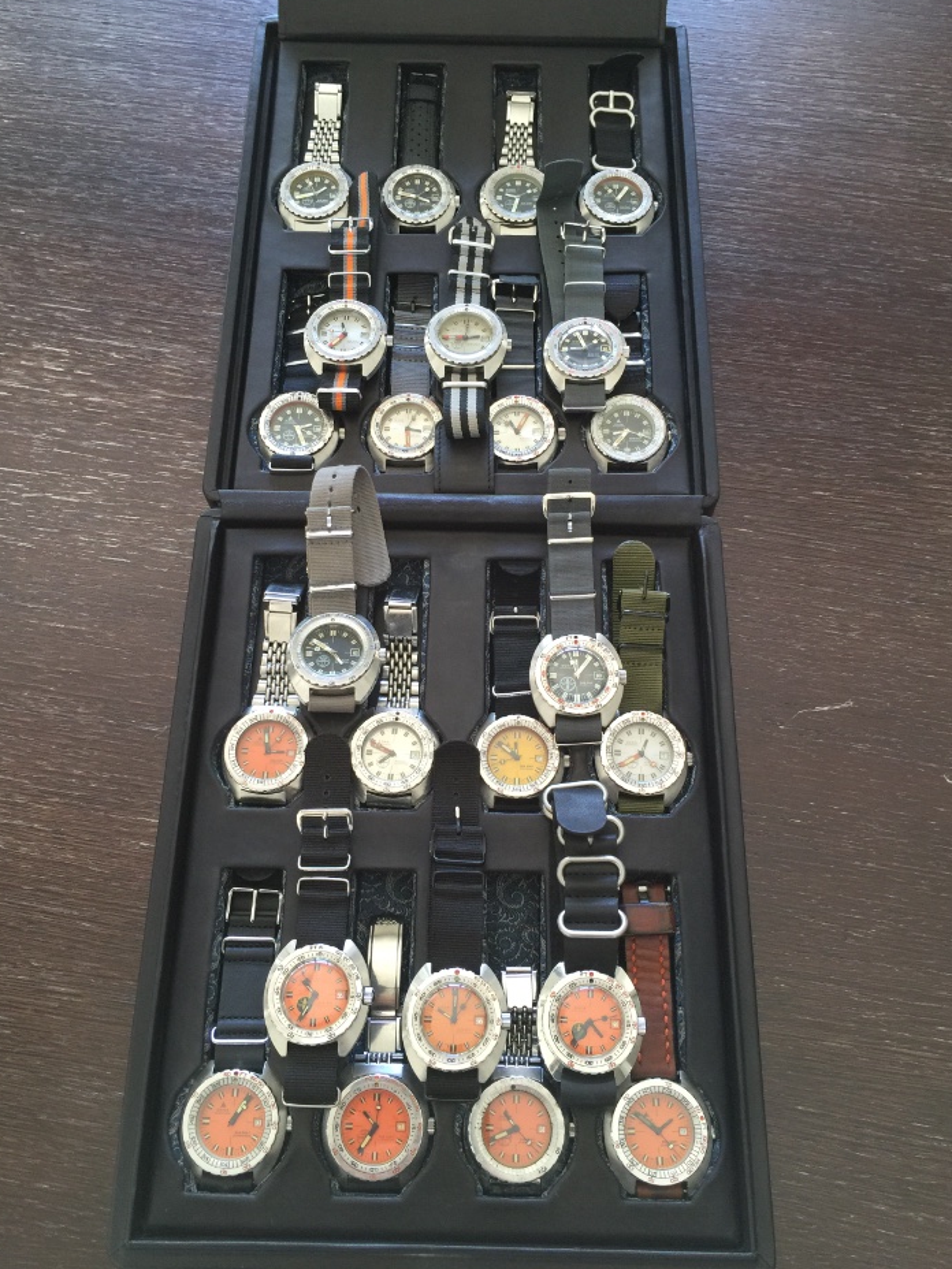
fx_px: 1100
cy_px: 614
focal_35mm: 30
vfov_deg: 60.0
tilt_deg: -67.1
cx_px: 473
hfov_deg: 46.8
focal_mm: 4.15
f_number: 2.2
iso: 50
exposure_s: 1/33
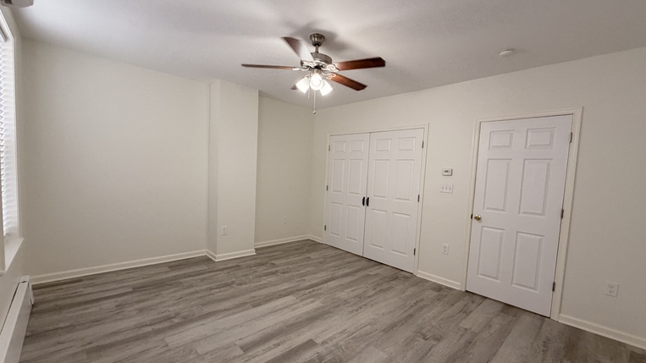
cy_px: 191
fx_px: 274
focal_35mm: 16
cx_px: 334
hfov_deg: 99.3
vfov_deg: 67.0
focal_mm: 2.22
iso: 250
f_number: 2.2
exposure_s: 1/120
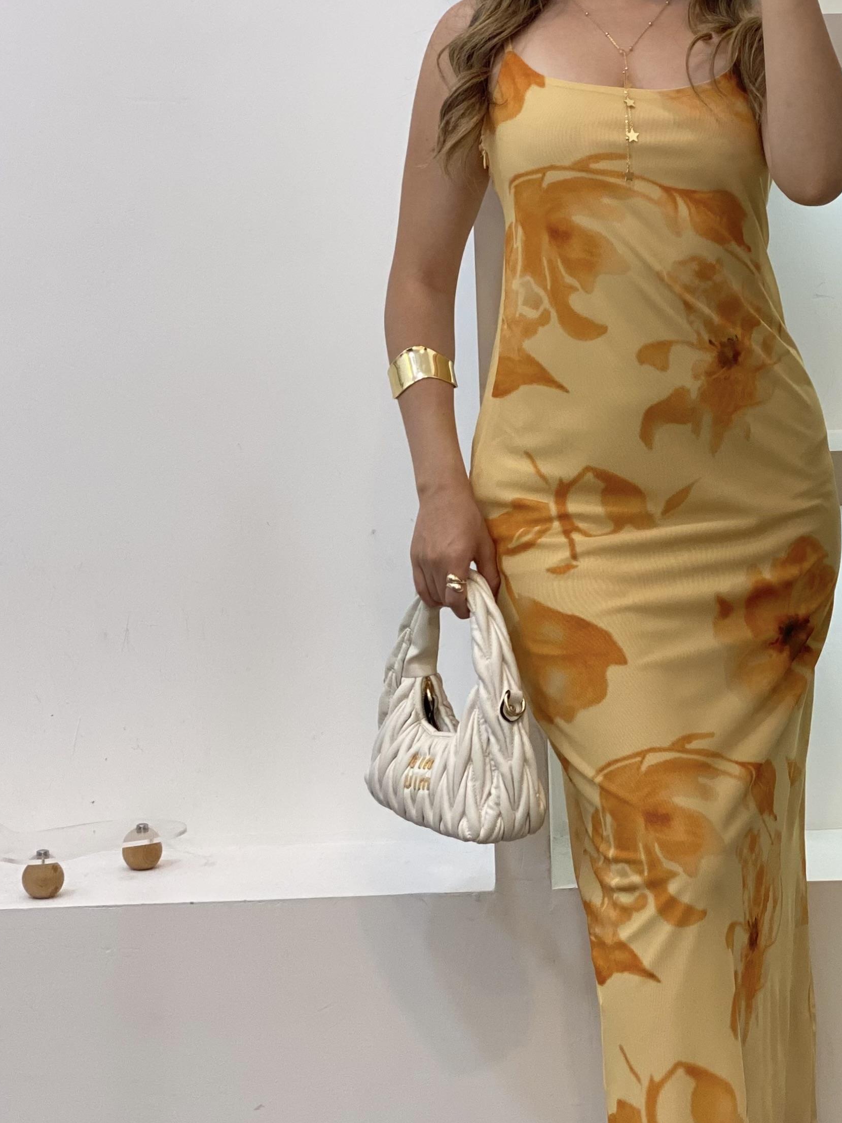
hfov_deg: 15.9
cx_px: 697
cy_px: 555
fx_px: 2984
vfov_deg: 21.3
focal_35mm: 92
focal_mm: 6
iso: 64
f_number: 2
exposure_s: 1/100
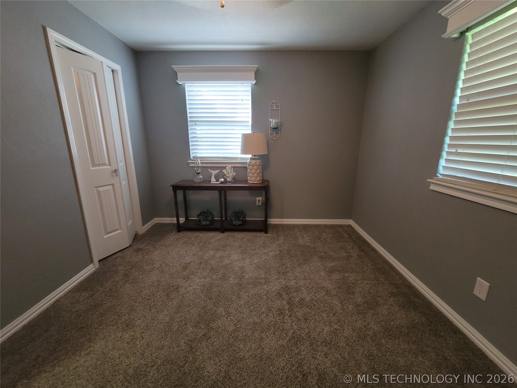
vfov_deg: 89.9
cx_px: 258
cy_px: 194
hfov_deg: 106.2
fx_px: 194
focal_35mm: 13
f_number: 2.2
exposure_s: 1/30
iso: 500
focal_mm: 2.2
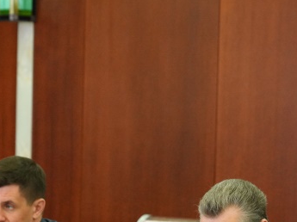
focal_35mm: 200
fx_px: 1714
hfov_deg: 9.9
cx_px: 208
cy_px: 289
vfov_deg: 7.3
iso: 5000
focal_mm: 70
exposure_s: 1/200
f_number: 4
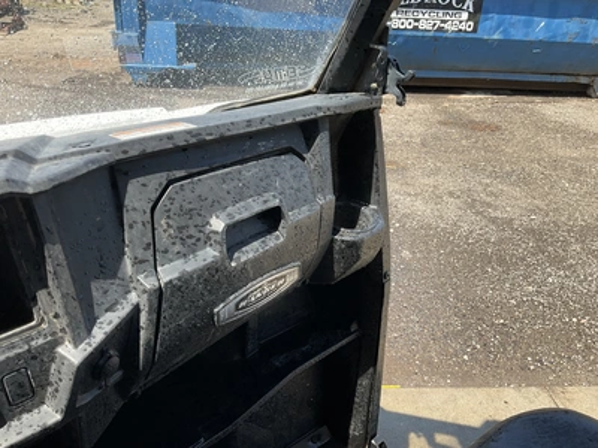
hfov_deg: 61.7
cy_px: 224
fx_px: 501
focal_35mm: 29
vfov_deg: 48.2
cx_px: 299
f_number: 1.8
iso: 25
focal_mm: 3
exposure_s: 1/551
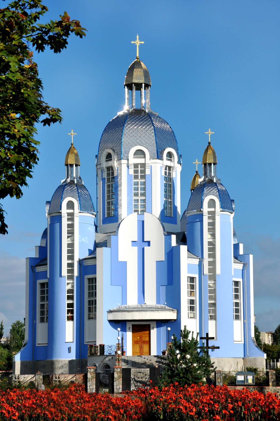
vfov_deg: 27.0
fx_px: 877
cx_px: 140
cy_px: 210
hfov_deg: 18.1
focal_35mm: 75
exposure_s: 1/500
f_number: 11
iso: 200
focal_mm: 50
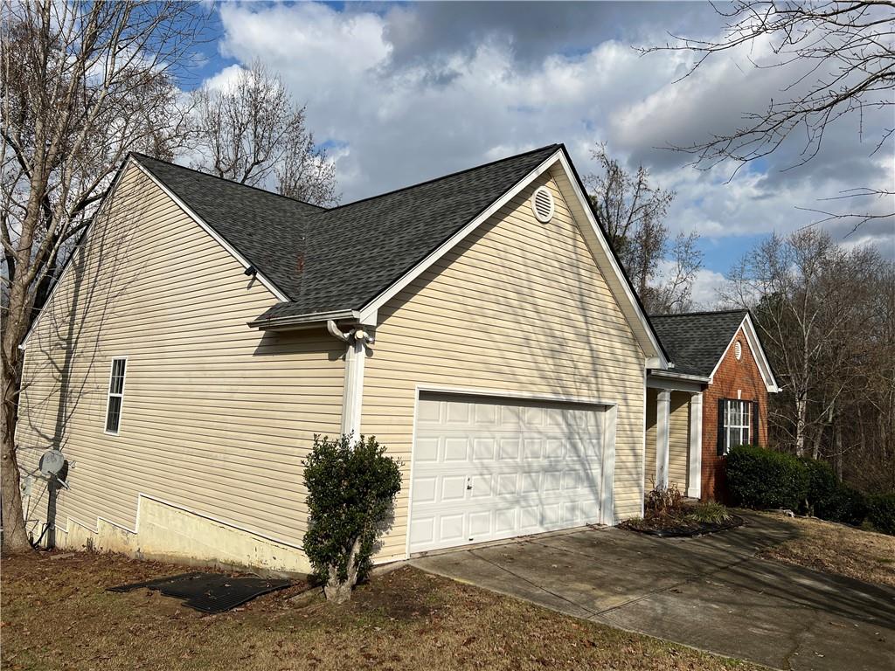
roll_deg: -3.4
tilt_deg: +5.8
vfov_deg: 53.1
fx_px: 672
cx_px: 448
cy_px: 336
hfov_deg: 67.3
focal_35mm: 26
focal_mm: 5.7
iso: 50
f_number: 1.5
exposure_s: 1/9434
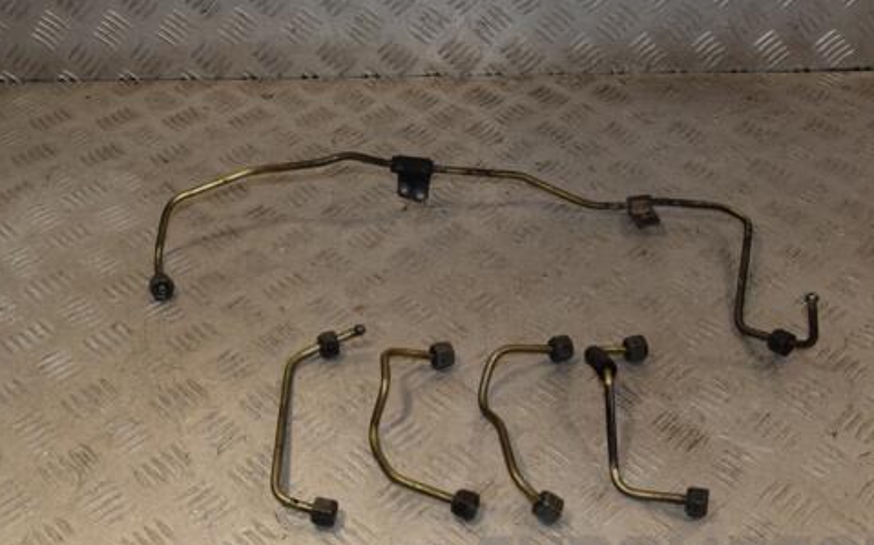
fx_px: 1095
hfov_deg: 43.5
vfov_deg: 27.9
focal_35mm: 46
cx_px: 443
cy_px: 321
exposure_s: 1/200
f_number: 8
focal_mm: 24
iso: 800
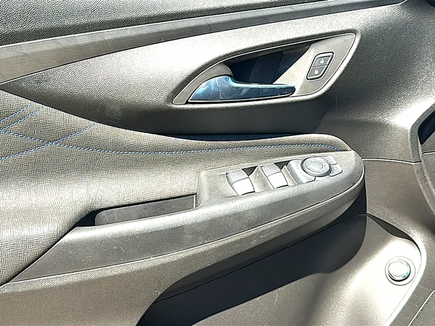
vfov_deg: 34.3
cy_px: 163
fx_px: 528
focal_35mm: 42
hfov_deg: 44.8
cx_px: 218
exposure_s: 1/719
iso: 80
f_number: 1.78
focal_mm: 6.86
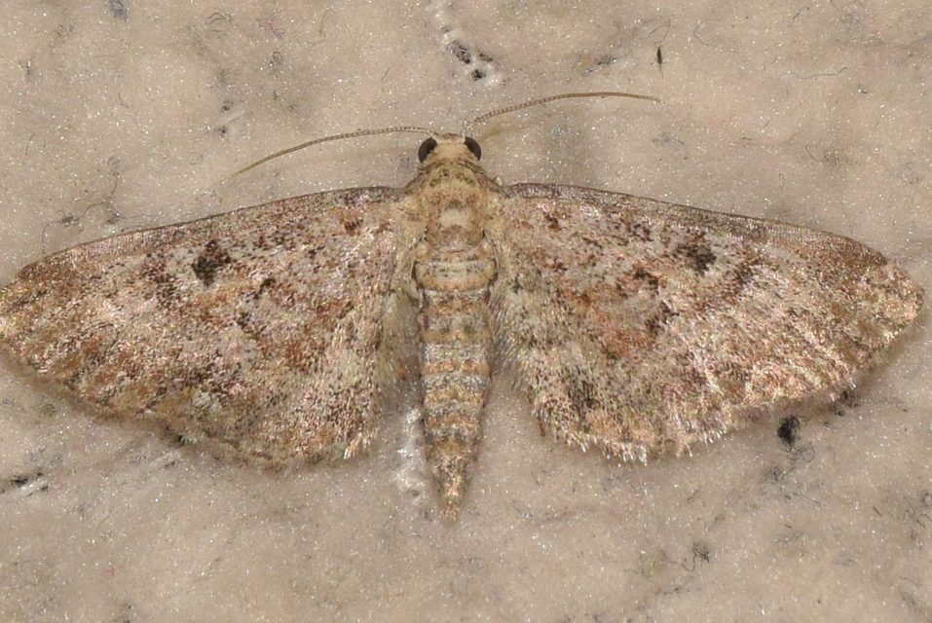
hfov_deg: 9.8
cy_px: 312
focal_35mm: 210
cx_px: 466
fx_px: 5441
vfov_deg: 6.6
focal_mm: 140
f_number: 14
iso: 400
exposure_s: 1/200
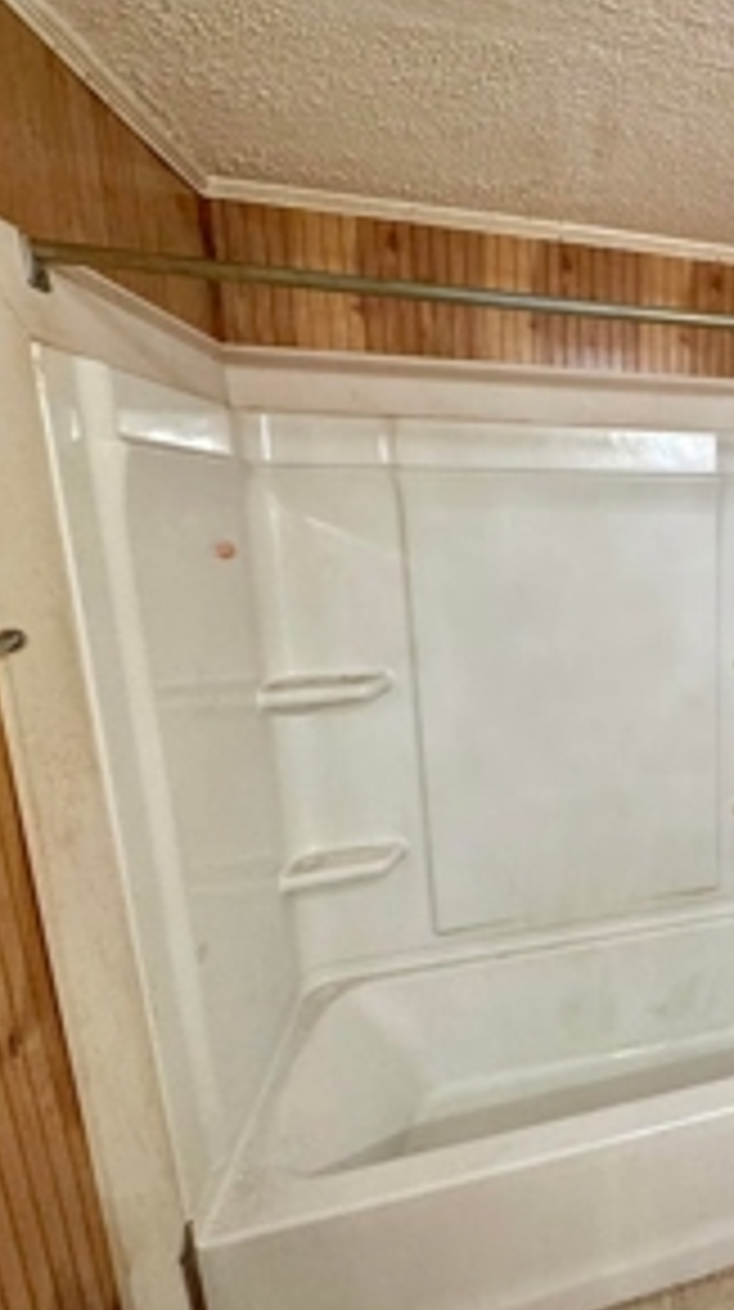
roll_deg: +0.2
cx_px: 748
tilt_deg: -11.4
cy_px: 648
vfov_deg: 83.9
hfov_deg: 44.7
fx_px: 729
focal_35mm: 21
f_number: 2.2
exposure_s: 1/60
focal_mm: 2.22
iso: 400
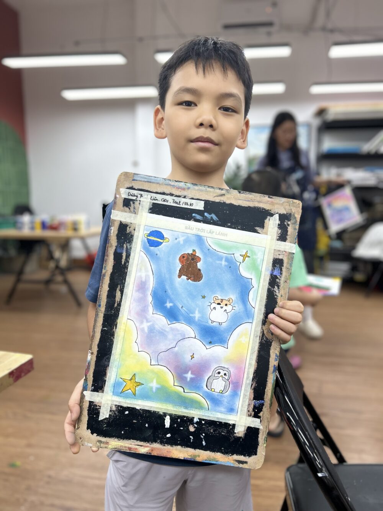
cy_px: 256
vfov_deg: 67.3
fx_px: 383
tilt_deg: -8.6
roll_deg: -1.3
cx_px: 192
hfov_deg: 53.1
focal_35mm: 26
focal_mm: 5.7
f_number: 1.5
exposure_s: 1/100
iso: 32
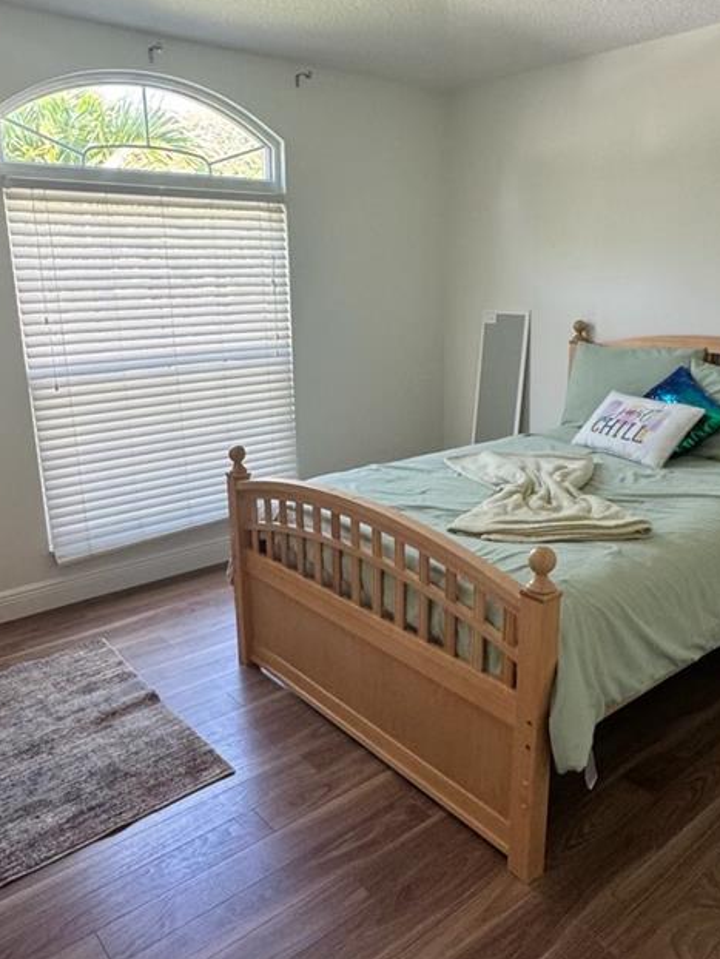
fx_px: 748
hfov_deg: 51.4
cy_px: 470
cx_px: 373
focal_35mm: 27
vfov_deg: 65.3
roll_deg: +1.1
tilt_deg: -15.2
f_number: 2.2
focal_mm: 2.22
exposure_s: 1/99
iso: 250
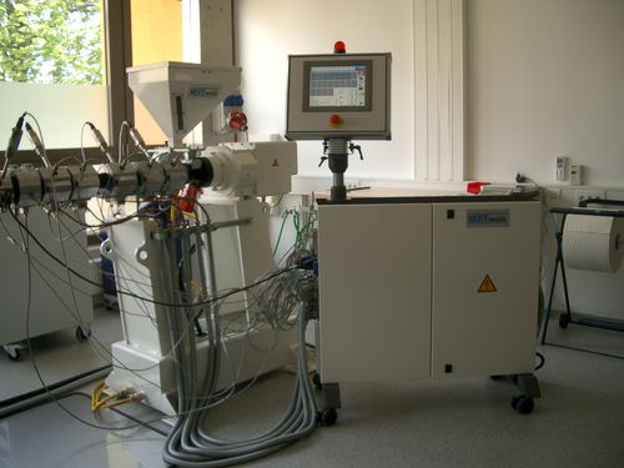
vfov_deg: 40.7
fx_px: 631
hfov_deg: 52.6
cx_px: 312
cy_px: 234
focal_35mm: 35
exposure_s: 1/80
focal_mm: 5.8
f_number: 2.6
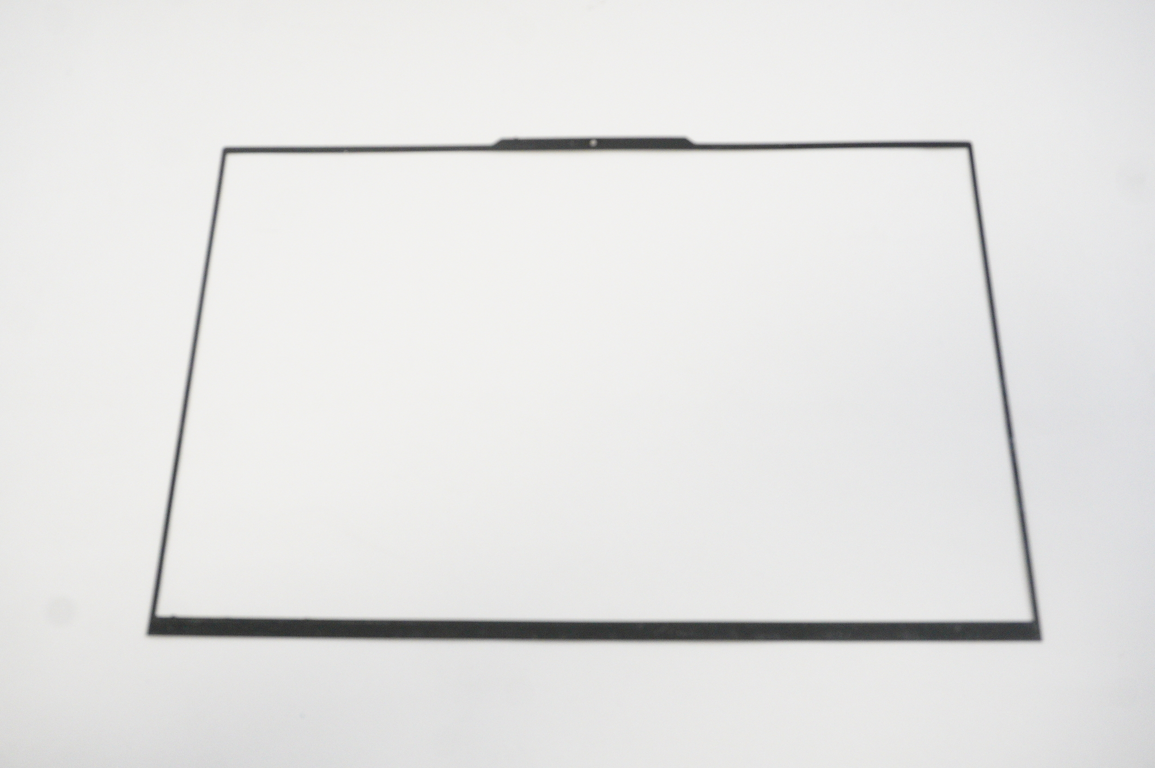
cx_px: 578
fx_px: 1058
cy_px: 384
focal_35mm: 33
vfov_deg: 39.9
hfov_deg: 57.3
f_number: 6.3
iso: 4000
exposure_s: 1/160
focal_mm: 22
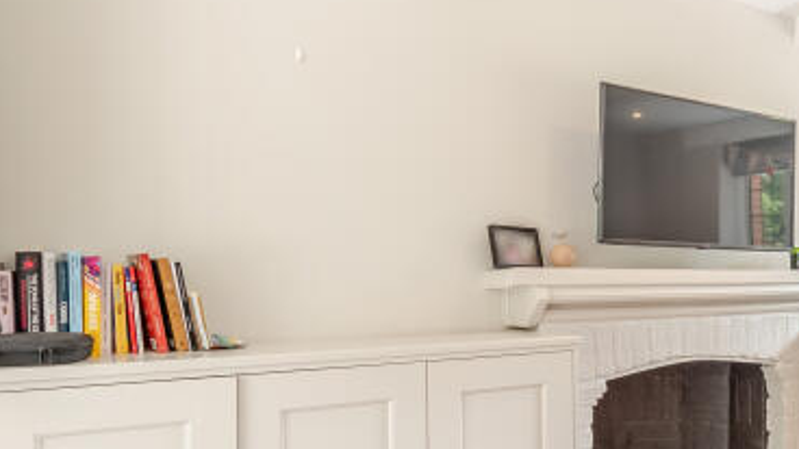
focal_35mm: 35
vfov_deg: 33.7
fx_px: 742
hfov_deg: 51.2
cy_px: 258
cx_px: 693
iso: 100
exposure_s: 1/50
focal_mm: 12
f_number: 8
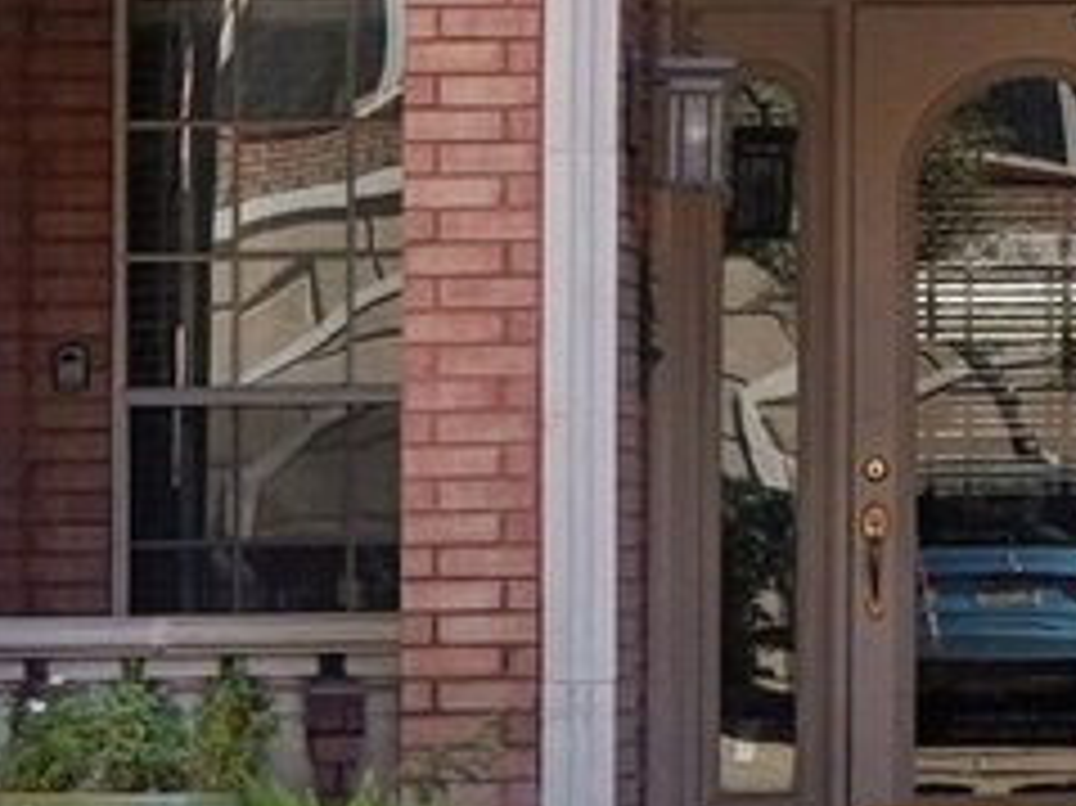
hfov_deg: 6.5
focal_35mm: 305
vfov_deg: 4.8
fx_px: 9476
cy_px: -426
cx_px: 1355
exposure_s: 1/400
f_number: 8
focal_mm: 37
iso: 500
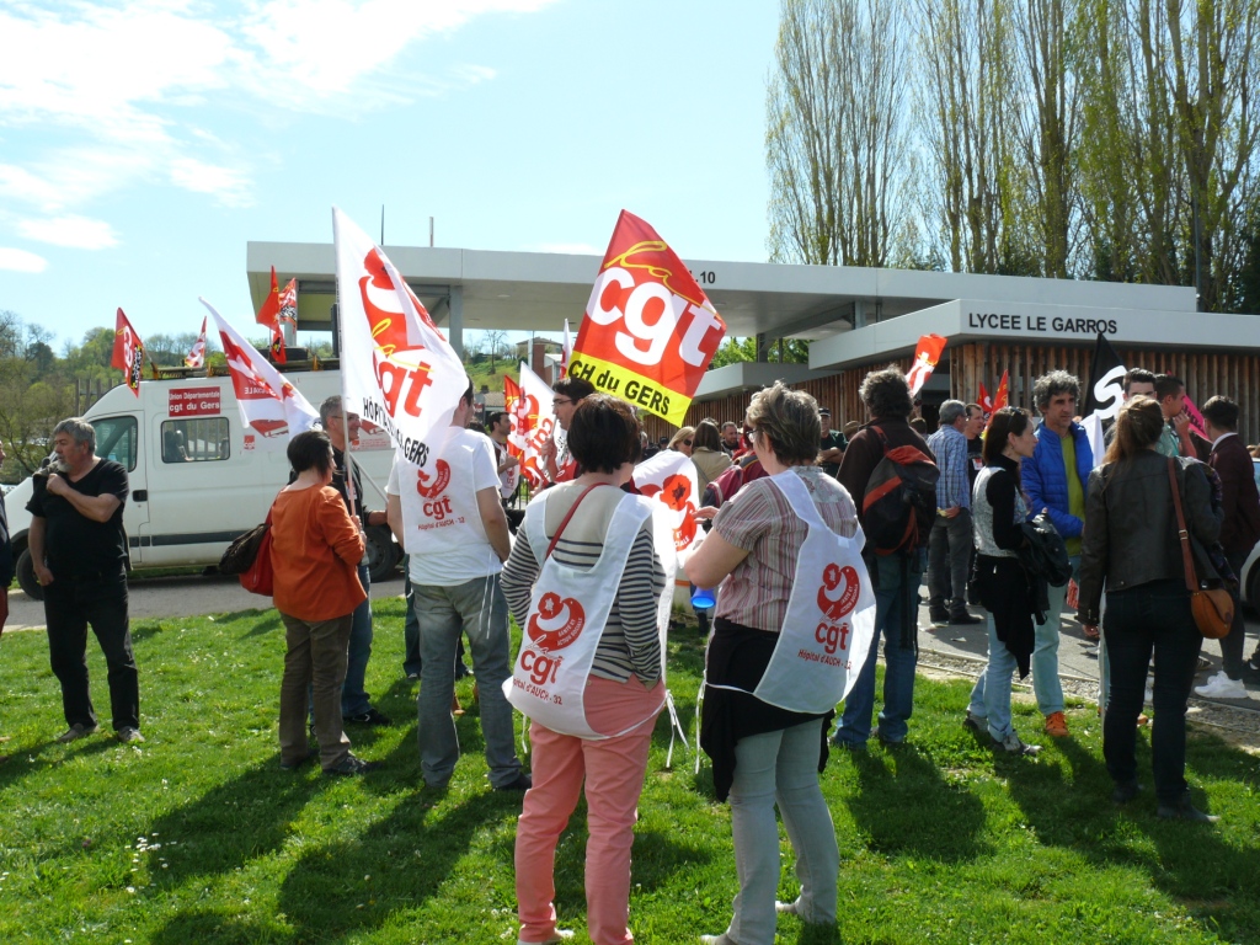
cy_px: 472
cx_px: 630
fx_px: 1274
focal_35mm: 35
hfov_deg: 52.6
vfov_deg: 40.7
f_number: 5.6
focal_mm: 7.4
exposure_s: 1/320
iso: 100
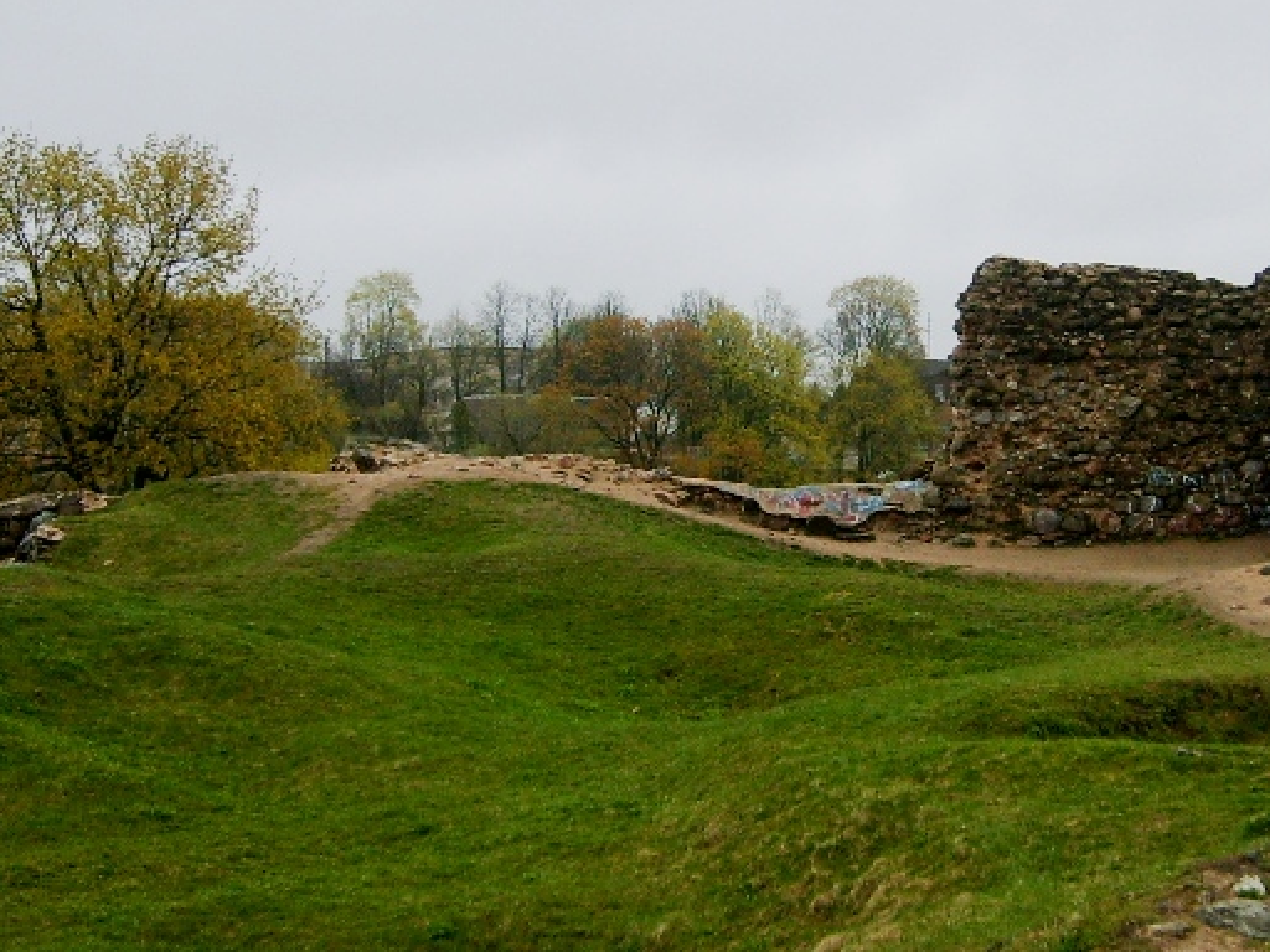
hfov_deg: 27.5
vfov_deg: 21.0
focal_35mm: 70
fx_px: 2568
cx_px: 910
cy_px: 421
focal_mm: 5.8
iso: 50
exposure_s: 1/180
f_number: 2.8
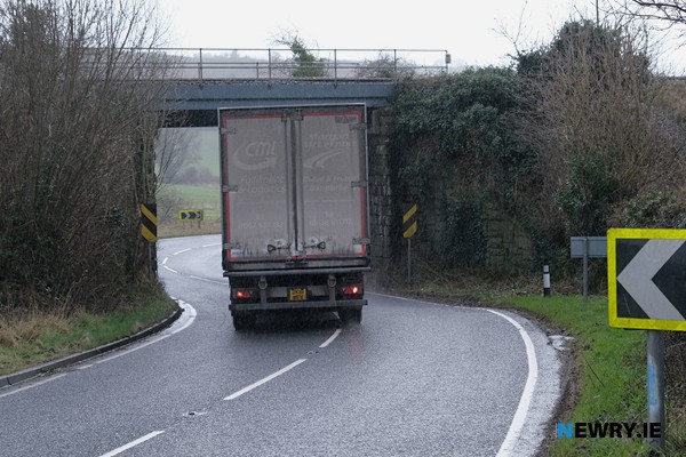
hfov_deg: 24.5
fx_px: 1581
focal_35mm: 83
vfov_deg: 16.5
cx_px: 343
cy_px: 228
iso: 400
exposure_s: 1/210
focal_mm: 55
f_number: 5
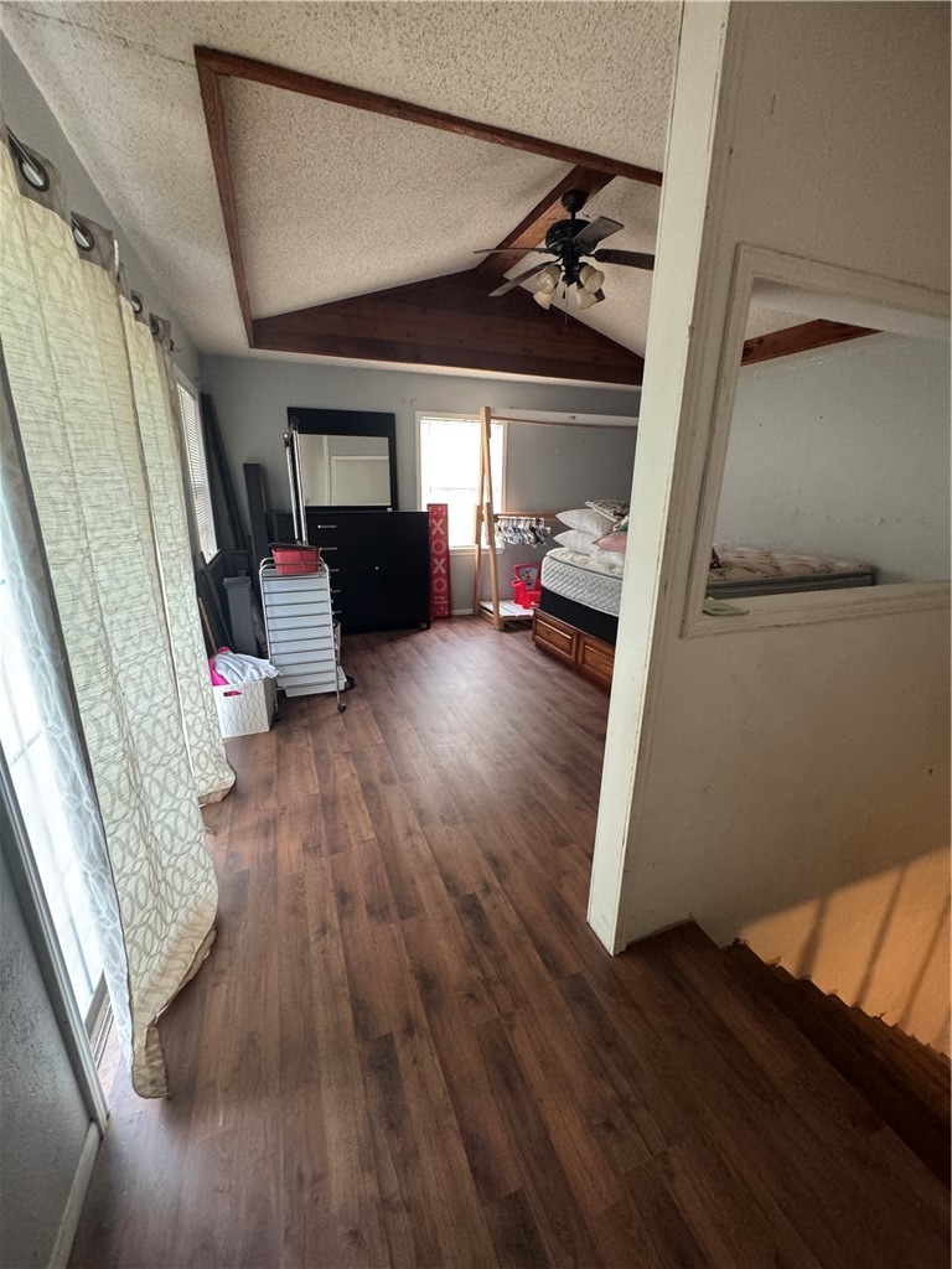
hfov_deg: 85.7
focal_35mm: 14
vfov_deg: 102.1
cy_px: 634
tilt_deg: -18.1
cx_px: 476
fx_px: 513
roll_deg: +0.0
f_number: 2.2
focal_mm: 2.22
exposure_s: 1/60
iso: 500
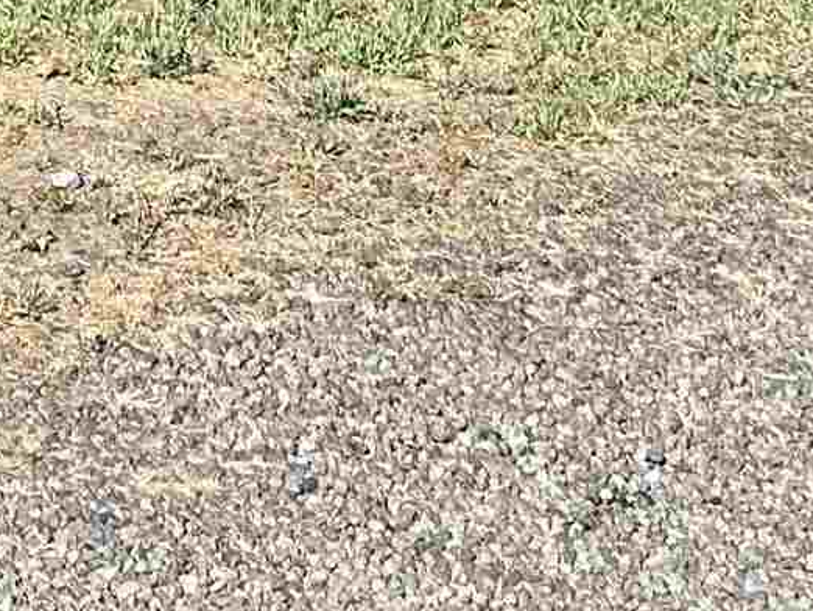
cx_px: -34
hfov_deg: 12.7
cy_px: -873
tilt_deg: -3.2
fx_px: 3595
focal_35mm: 153
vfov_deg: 8.8
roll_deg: -1.4
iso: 50
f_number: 1.5
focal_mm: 5.7
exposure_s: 1/2841
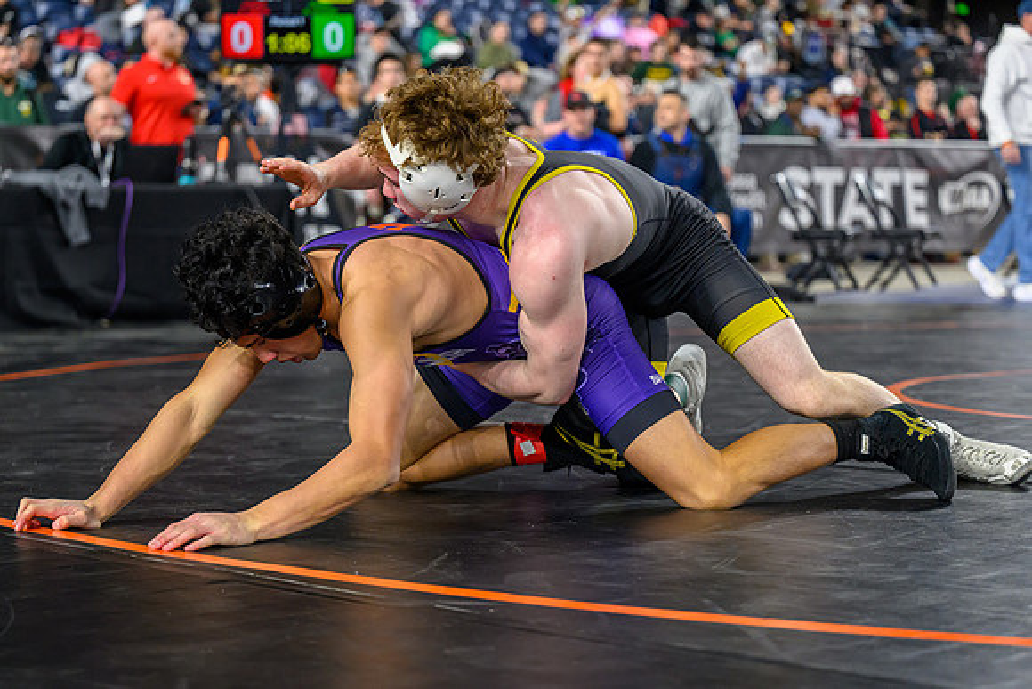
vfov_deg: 16.3
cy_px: 411
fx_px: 2397
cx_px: 493
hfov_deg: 24.3
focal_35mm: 84
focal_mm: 70
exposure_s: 1/800
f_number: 2.8
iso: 2500
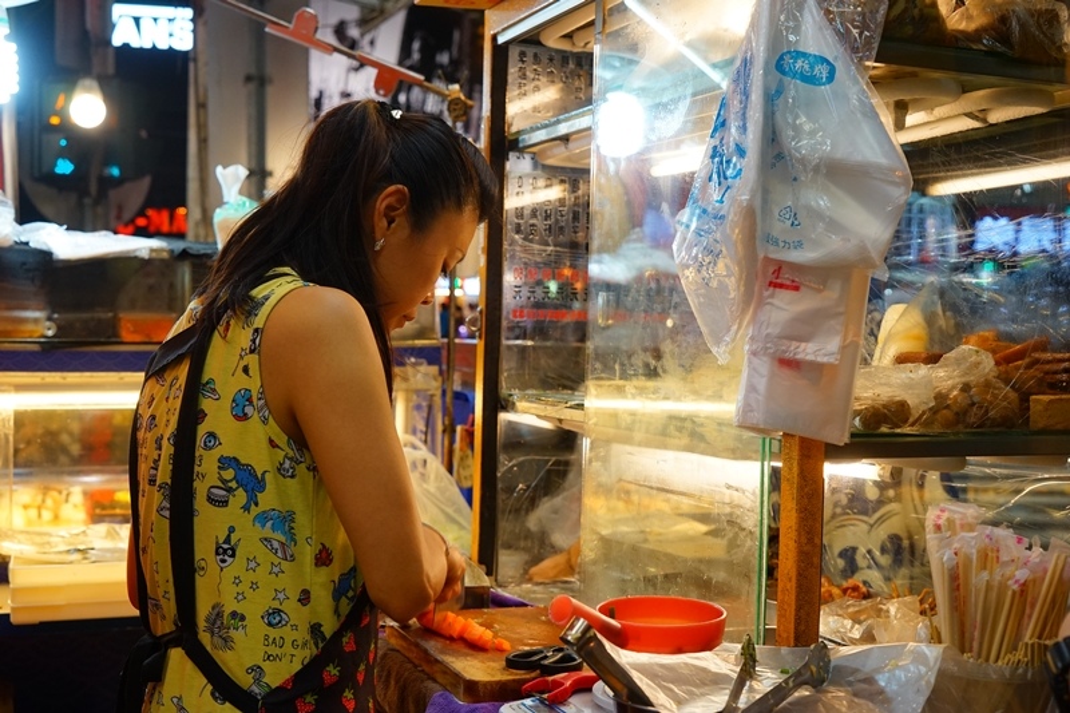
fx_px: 1337
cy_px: 356
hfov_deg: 43.6
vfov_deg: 29.9
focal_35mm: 45
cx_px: 535
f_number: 5.6
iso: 1250
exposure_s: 1/125
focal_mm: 45
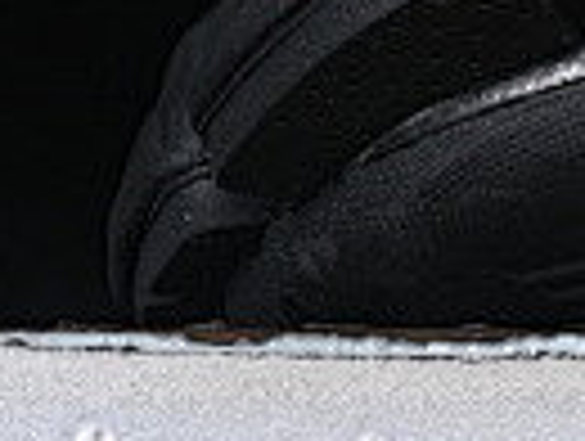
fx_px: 10108
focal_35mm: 597
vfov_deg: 2.5
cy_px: -666
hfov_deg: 3.3
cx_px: 1544
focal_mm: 50
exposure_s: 1/60
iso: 160
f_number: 6.3
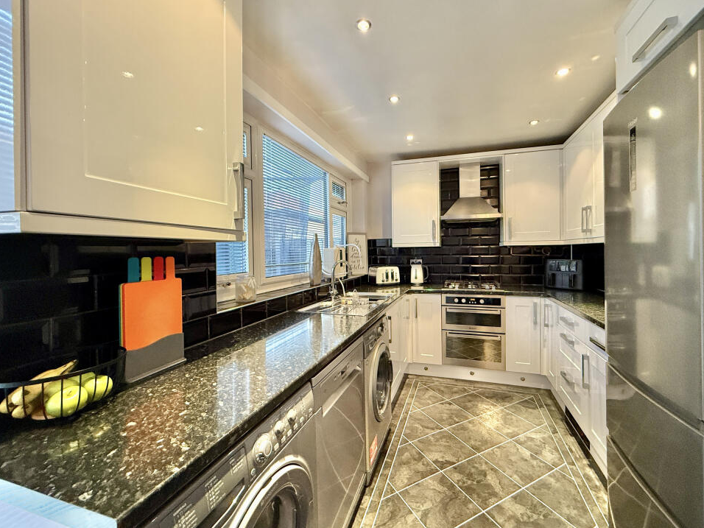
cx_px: 373
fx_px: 305
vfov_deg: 81.7
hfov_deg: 98.1
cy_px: 253
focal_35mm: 15
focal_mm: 2.22
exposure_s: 1/50
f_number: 2.2
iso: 250
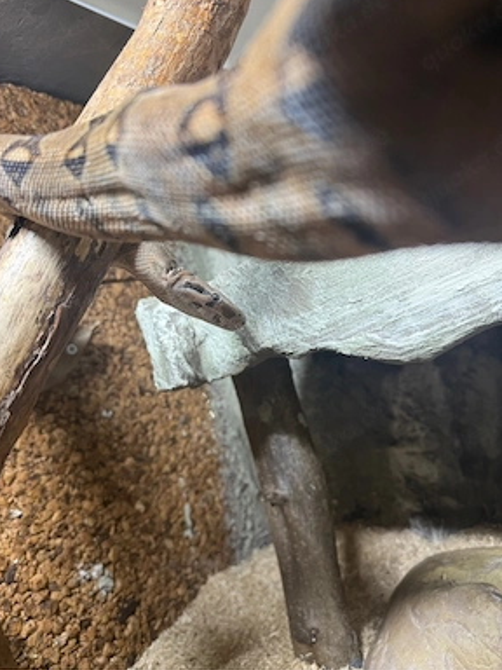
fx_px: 483
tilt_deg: +1.9
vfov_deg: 69.4
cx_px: 242
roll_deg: +14.8
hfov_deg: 54.9
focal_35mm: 25
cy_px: 323
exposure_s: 1/100
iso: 80
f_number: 1.78
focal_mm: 6.76
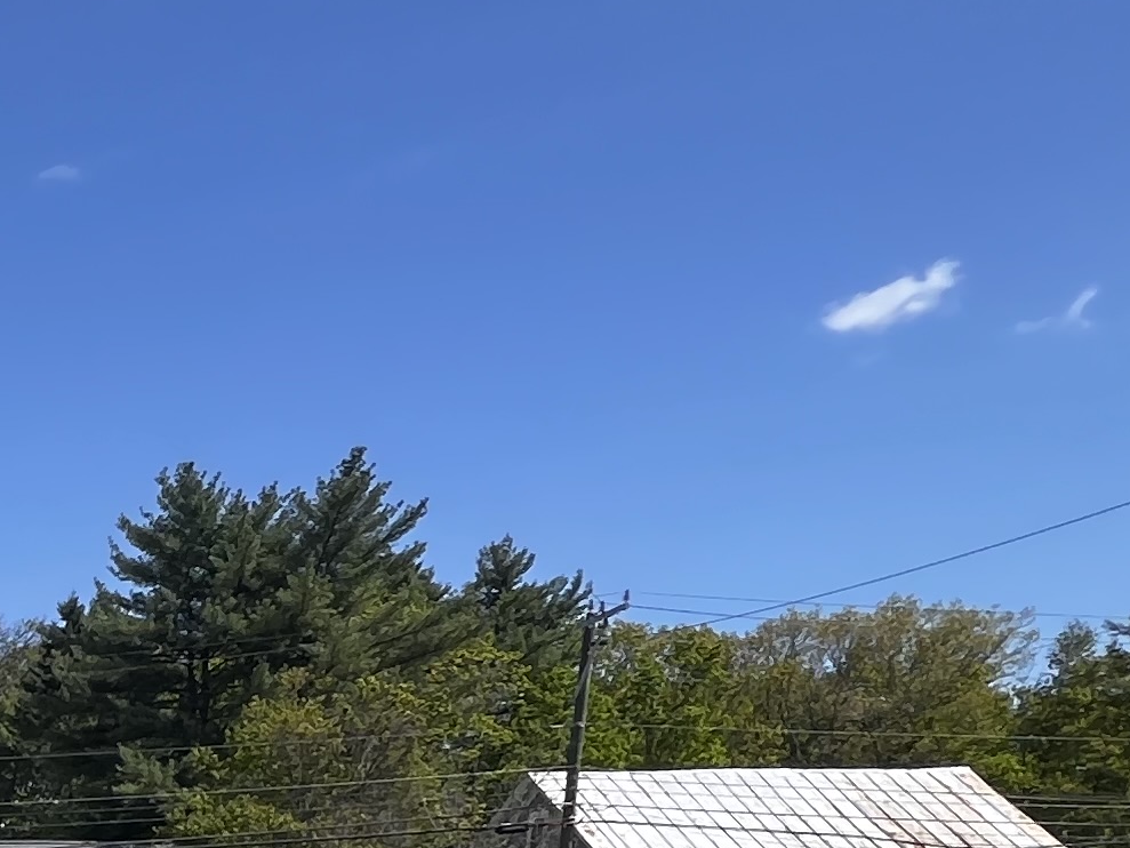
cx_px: -640
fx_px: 1730
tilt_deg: -7.6
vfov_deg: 23.0
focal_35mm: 53
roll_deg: +2.3
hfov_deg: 25.4
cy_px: 1222
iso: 32
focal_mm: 1.57
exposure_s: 1/564
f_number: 1.8
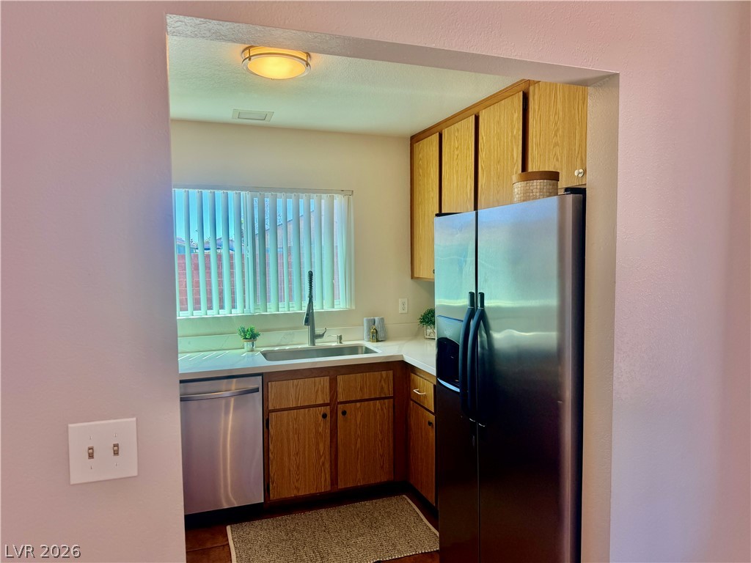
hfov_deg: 71.6
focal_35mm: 24
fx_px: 521
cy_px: 282
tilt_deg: -3.8
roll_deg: +0.1
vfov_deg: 56.8
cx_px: 376
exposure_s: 1/309
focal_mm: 6.76
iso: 100
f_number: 1.78
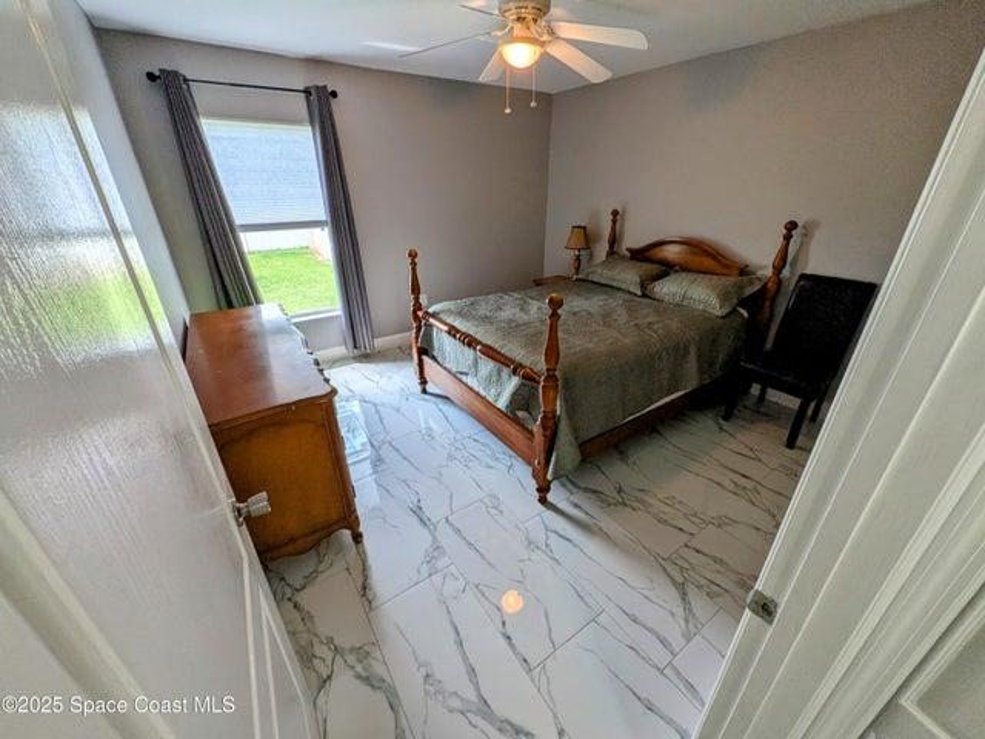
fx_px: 370
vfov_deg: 89.9
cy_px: 370
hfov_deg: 106.2
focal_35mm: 13
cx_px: 492
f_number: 2.2
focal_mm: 1.54
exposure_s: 1/60
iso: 33
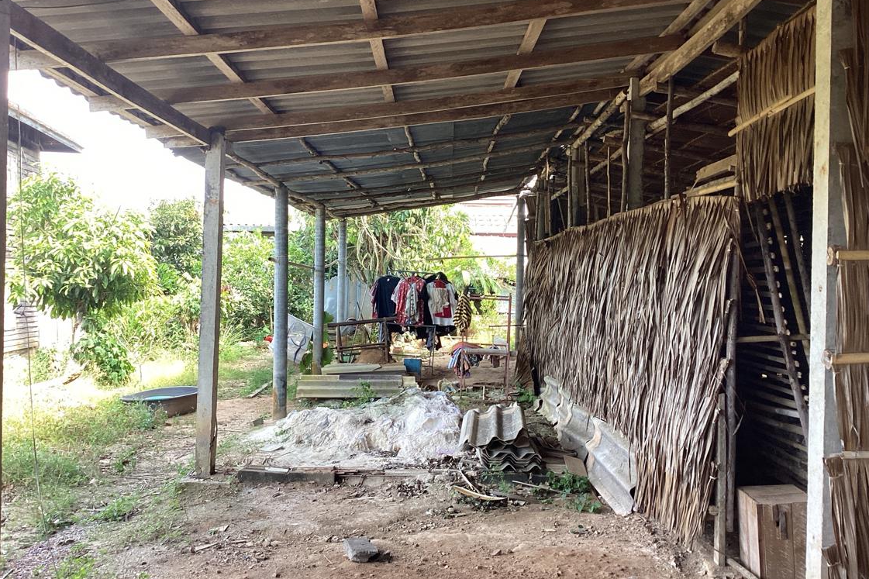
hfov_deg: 57.2
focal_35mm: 33
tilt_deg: +1.7
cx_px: 440
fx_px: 796
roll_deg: -1.5
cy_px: 284
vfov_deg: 40.0
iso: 80
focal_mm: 3.3
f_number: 2.4
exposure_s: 1/120
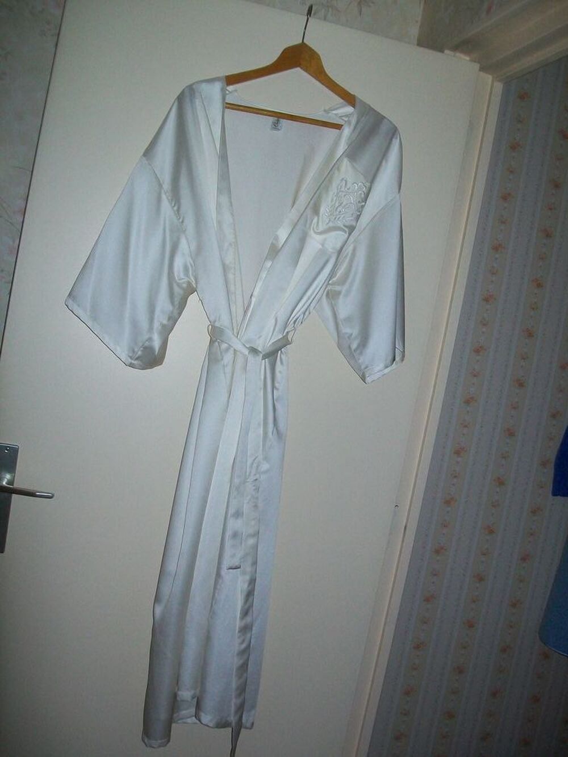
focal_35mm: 36
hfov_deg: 39.7
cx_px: 284
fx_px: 787
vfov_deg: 51.4
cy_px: 378
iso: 160
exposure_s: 1/60
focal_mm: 6
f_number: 2.7
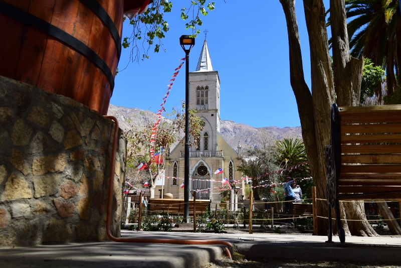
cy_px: 134
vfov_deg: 40.0
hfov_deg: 57.2
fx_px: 368
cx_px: 200
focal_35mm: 33
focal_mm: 22
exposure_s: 1/250
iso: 100
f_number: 6.3
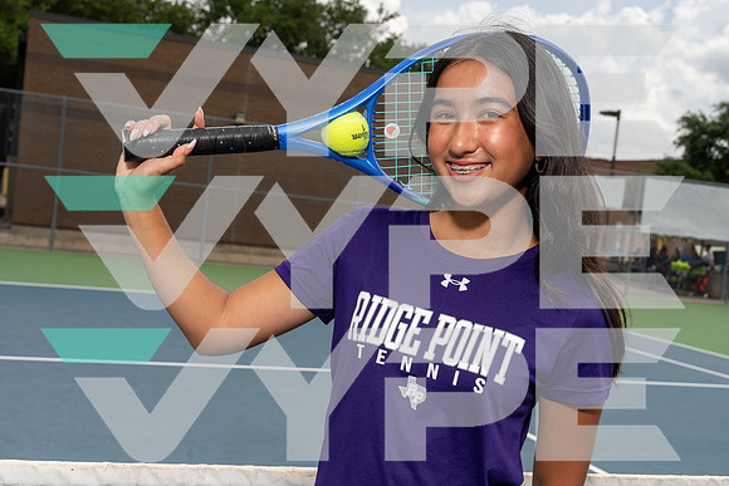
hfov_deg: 42.7
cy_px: 243
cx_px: 364
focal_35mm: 46
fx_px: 932
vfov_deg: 29.3
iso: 100
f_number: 8
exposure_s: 1/250
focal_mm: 46
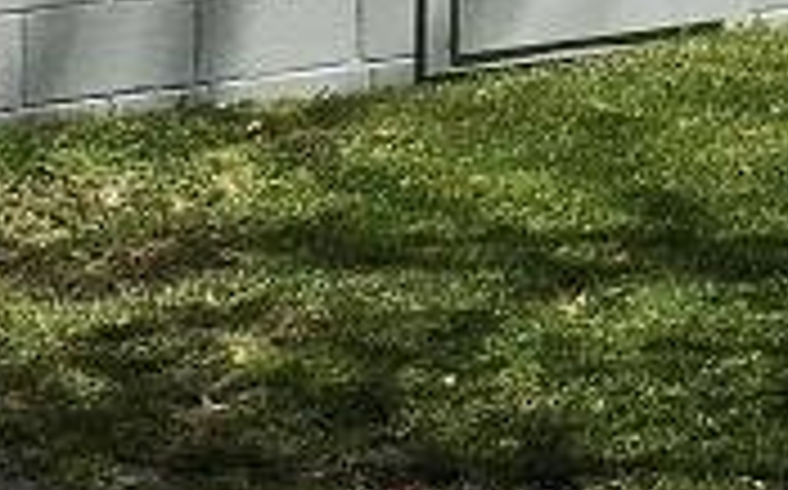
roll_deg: +0.2
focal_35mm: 176
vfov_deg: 7.1
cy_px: -638
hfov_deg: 11.7
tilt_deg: +2.0
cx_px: 964
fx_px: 3776
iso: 25
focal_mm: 4.15
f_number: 2.2
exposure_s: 1/2653
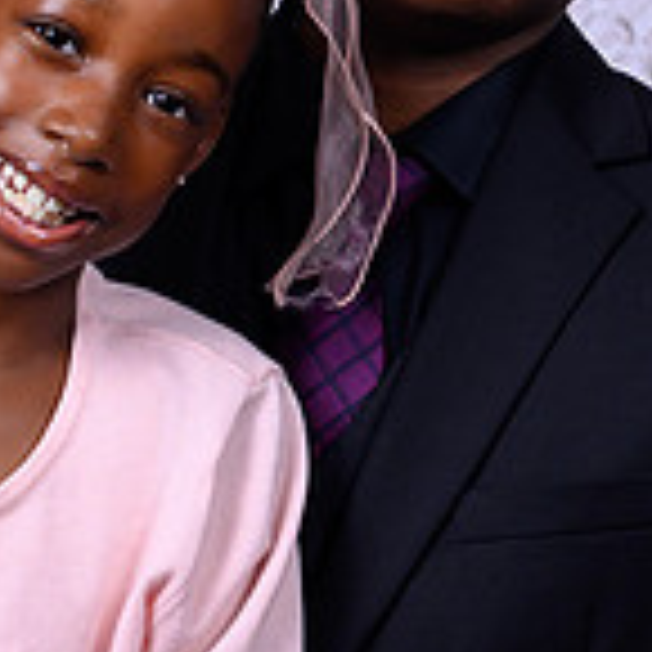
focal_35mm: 221
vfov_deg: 7.9
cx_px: 688
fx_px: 4709
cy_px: 195
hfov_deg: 7.9
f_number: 5.6
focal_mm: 50
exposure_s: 1/200
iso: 100
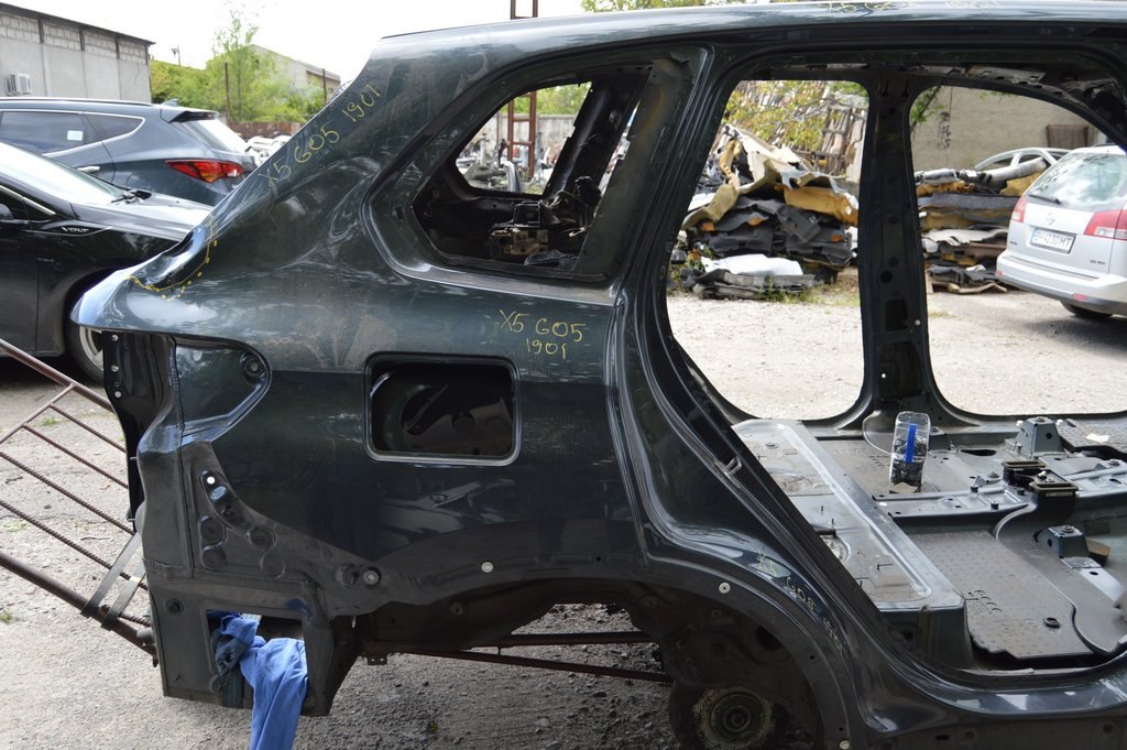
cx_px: 564
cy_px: 375
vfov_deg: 43.5
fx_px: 938
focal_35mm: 30
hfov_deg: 62.0
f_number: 5.6
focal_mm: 20
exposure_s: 1/125
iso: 140
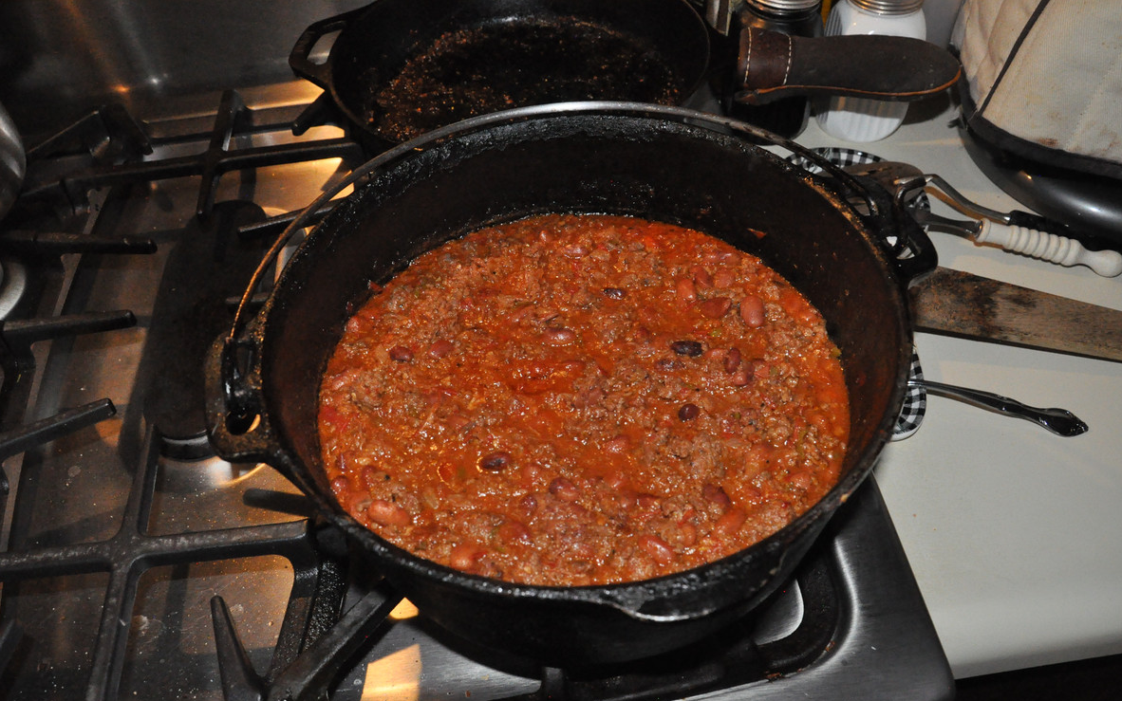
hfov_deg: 66.5
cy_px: 378
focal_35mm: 28
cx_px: 555
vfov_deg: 44.5
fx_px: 856
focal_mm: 18
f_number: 5.6
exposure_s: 1/60
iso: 3200
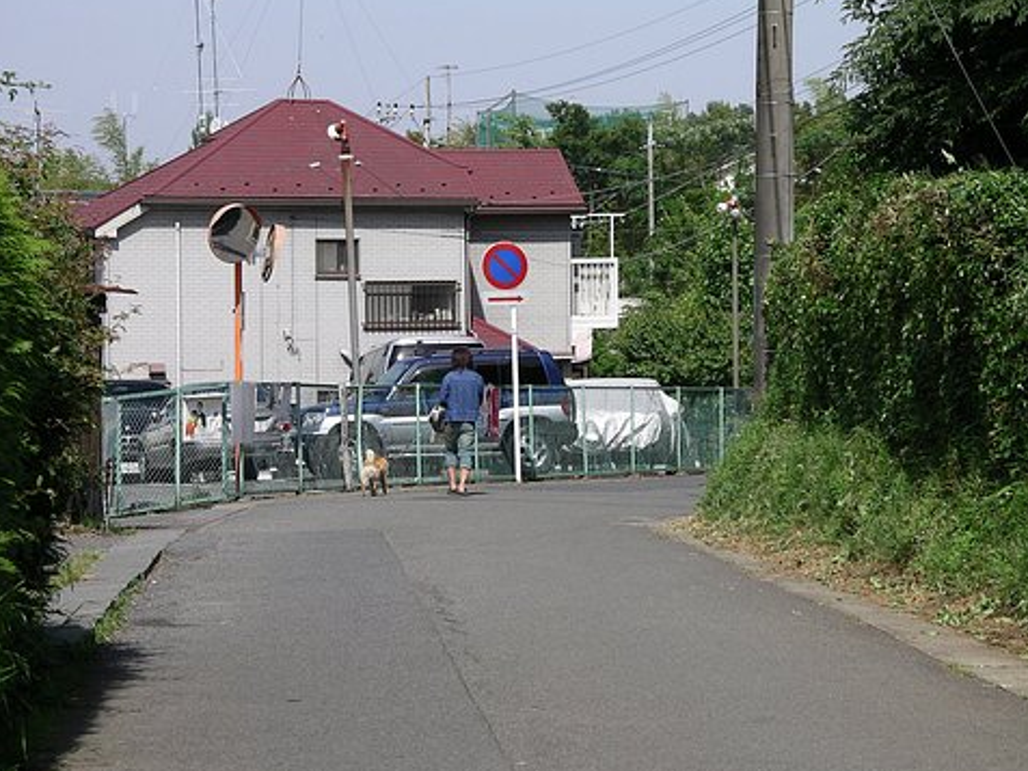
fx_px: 4276
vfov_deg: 10.3
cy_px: 389
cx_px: 499
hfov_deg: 13.7
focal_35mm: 144
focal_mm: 27.8
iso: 64
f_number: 5
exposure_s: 1/500
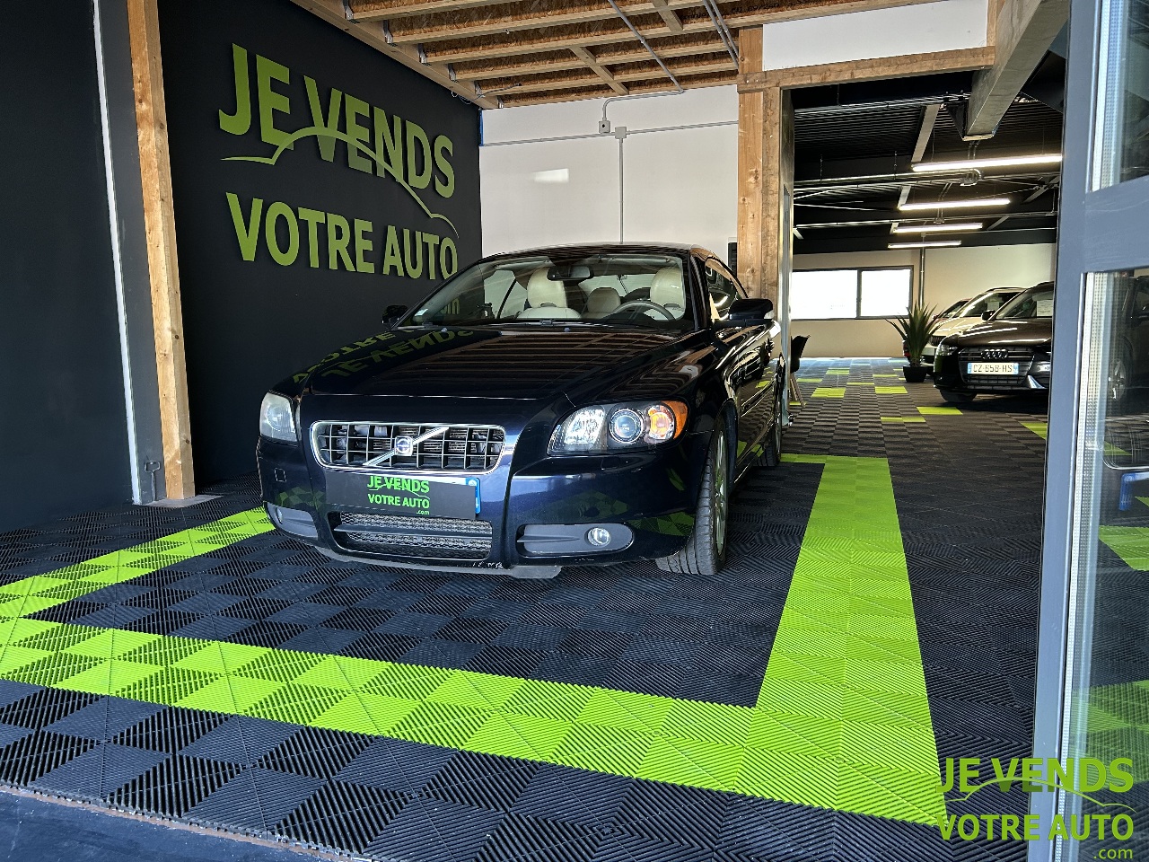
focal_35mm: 26
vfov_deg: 53.1
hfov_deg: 67.3
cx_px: 574
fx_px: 863
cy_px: 431
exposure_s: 1/71
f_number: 1.5
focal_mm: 5.7
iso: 125
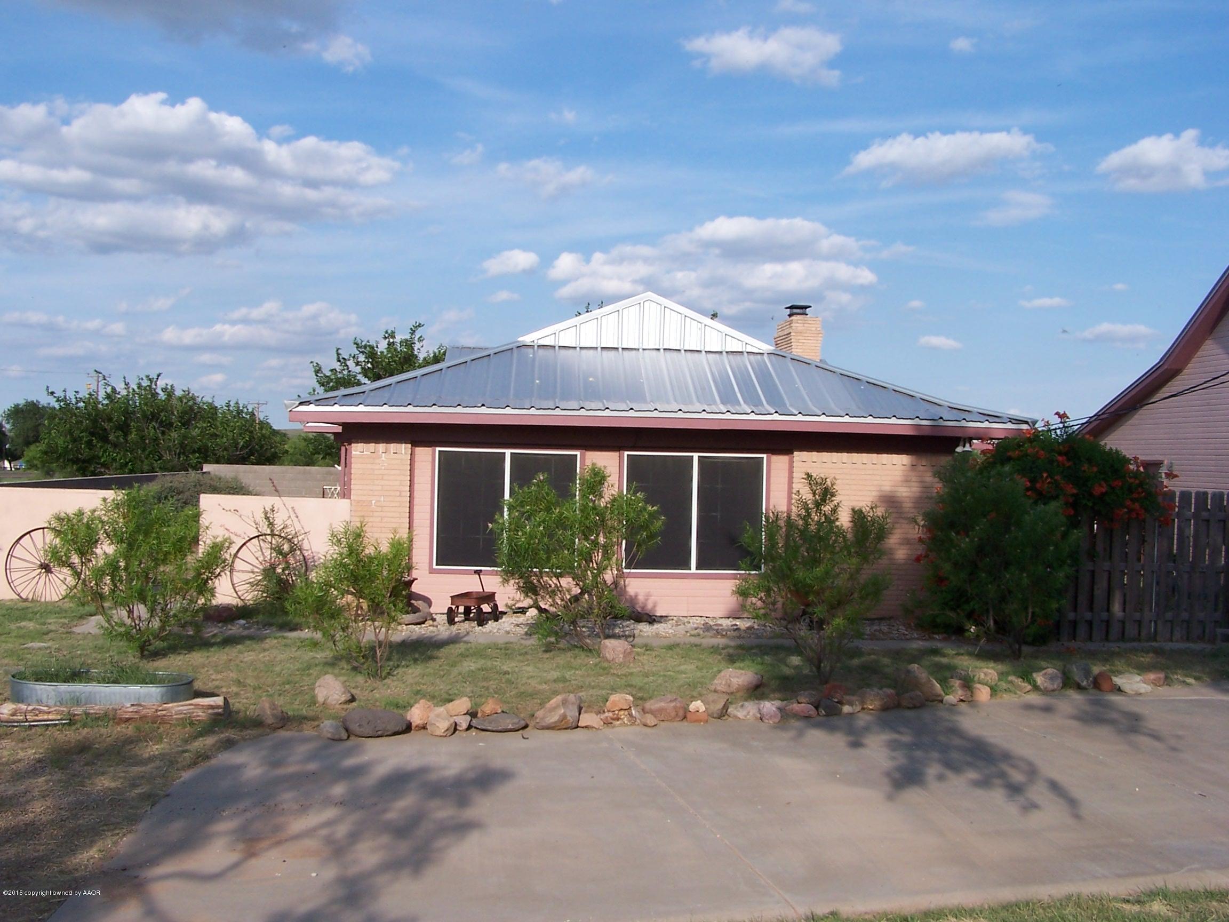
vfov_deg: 37.7
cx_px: 614
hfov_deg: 49.0
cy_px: 461
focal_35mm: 38
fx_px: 1349
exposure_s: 1/350
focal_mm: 6.3
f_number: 5.6
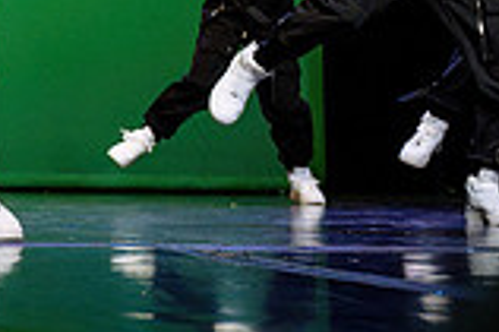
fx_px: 2340
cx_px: -252
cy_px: -213
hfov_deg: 11.6
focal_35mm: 169
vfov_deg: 7.9
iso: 1600
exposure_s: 1/270
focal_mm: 35
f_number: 2.8
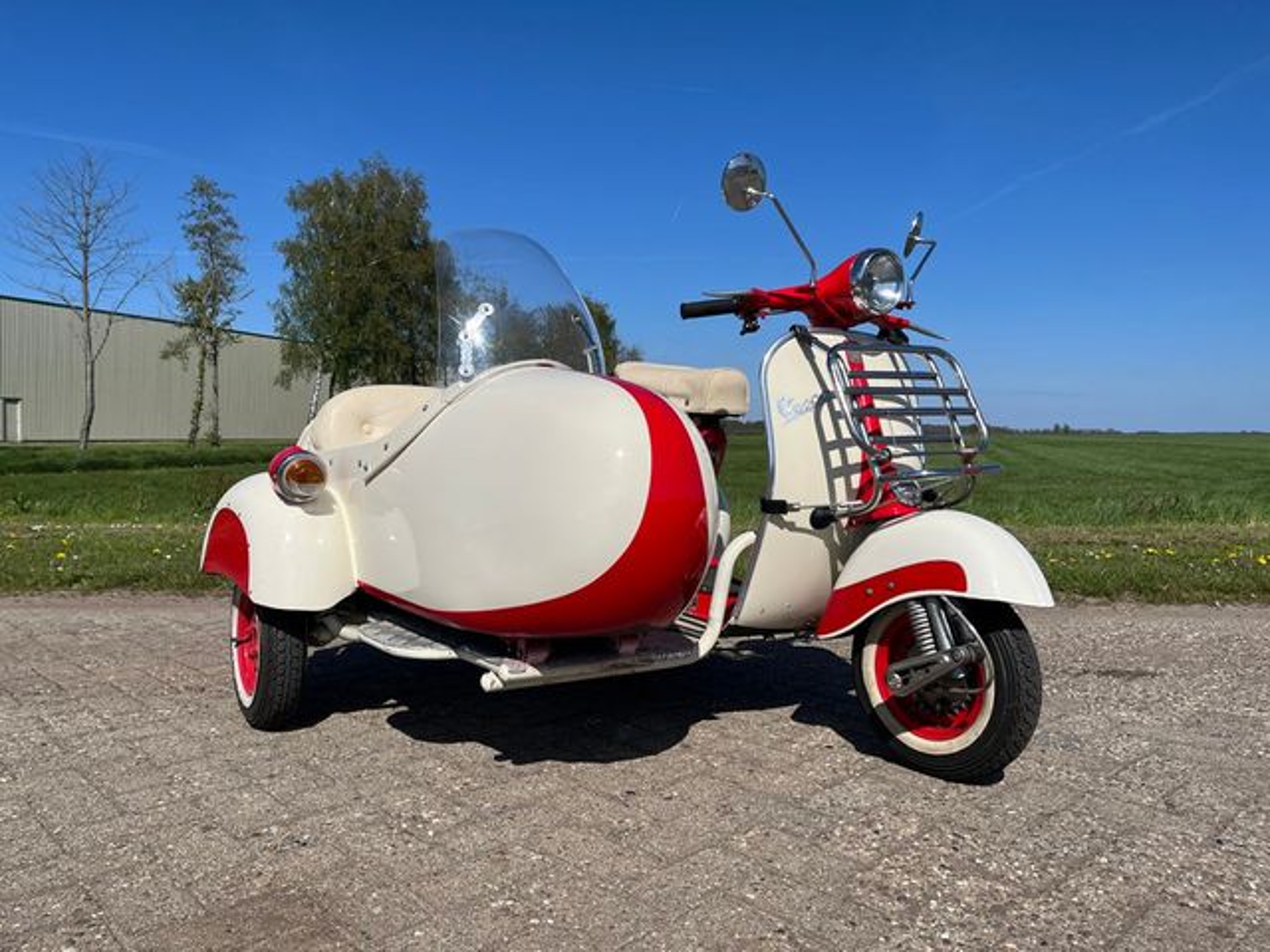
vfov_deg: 53.1
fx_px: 954
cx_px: 635
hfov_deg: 67.3
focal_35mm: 26
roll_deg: +0.3
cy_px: 476
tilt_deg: -2.9
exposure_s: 1/6897
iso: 50
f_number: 1.6
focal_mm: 5.1
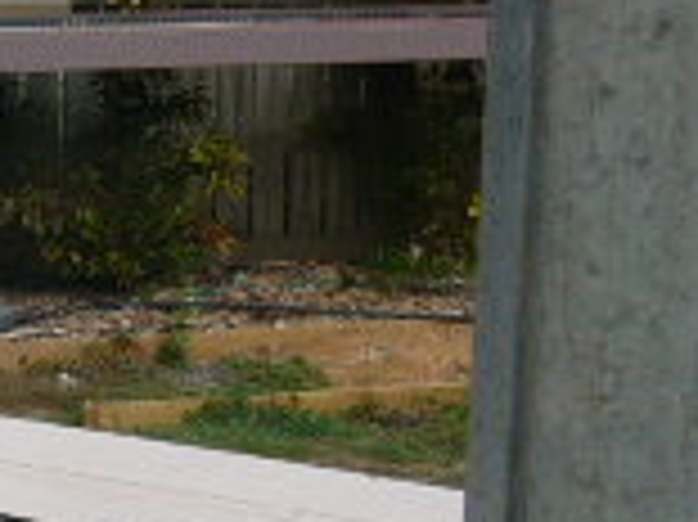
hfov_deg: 14.0
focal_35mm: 136
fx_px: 2740
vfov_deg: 10.8
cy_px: 513
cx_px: -185
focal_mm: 5.5
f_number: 8
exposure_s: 1/200
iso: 100
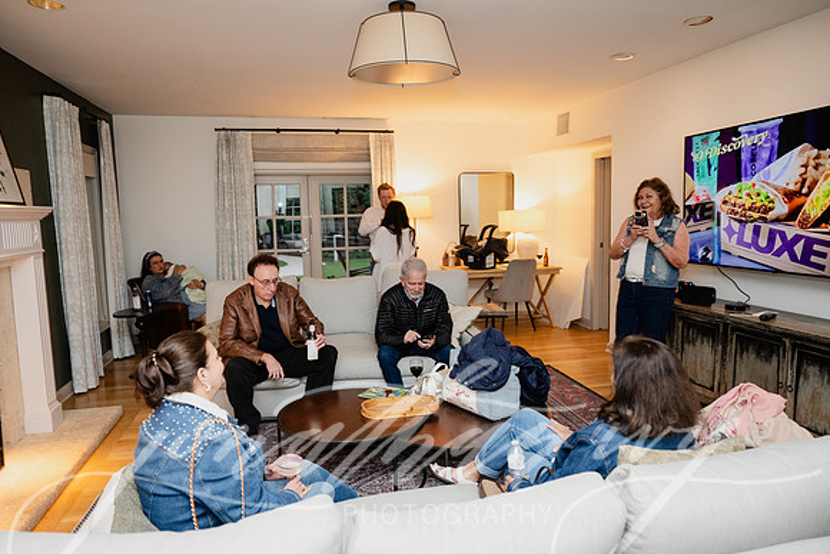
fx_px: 553
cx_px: 415
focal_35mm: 24
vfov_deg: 53.2
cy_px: 277
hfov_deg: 73.7
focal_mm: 24
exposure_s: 1/160
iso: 2500
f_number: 3.2
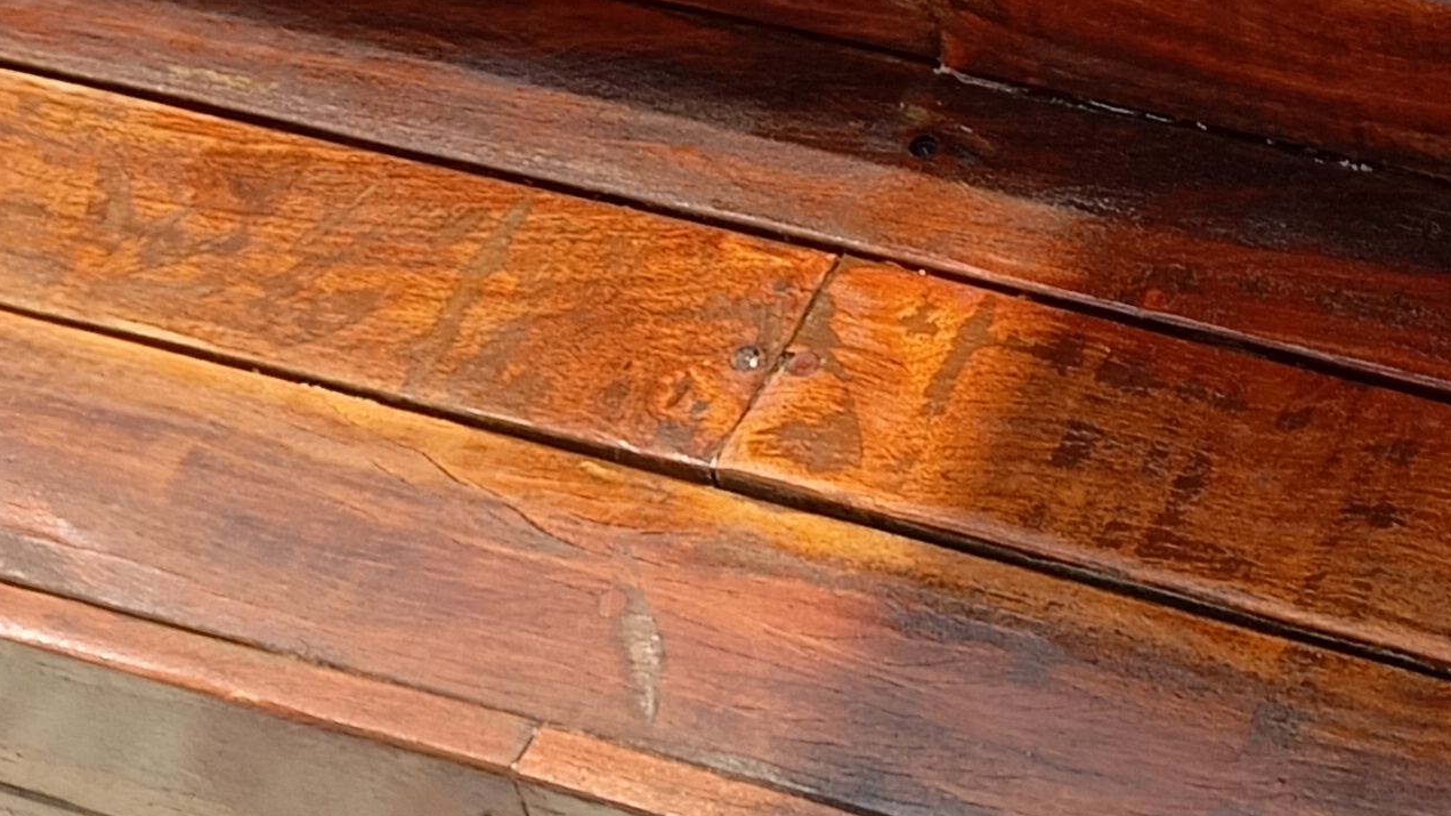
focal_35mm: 98
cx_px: 1675
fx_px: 3770
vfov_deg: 11.1
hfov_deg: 20.6
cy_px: -853
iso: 100
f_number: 1.8
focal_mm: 4.27
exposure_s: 1/284
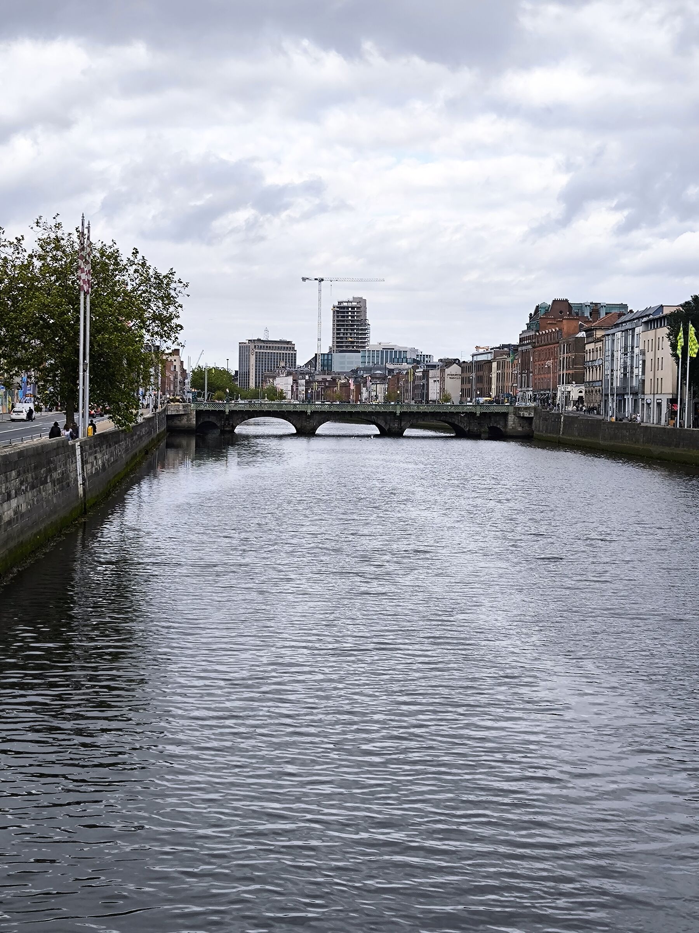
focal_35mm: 56
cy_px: 466
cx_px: 350
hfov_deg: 26.1
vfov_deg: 34.3
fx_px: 1508
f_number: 1.9
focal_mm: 6.92
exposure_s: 1/914
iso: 50
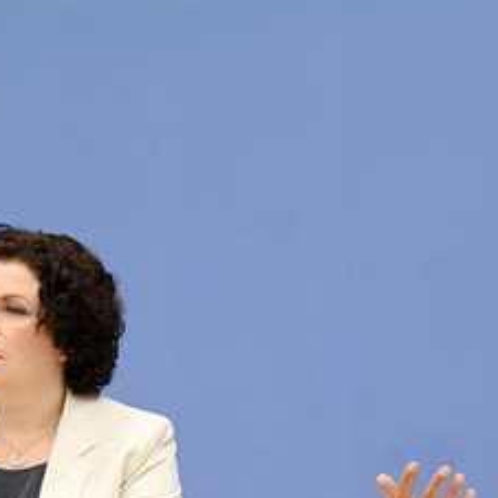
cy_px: 311
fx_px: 1986
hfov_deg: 14.3
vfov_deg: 14.3
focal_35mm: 122
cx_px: 327
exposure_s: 1/640
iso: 5000
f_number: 5.6
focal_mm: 72
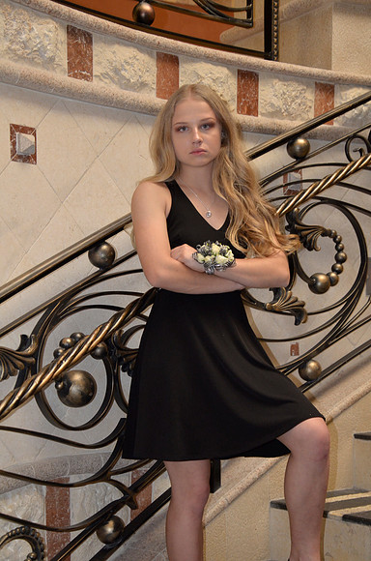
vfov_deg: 29.3
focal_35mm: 69
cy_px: 280
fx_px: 1072
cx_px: 186
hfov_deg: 19.6
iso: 800
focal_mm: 46
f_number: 4.2
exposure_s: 1/30
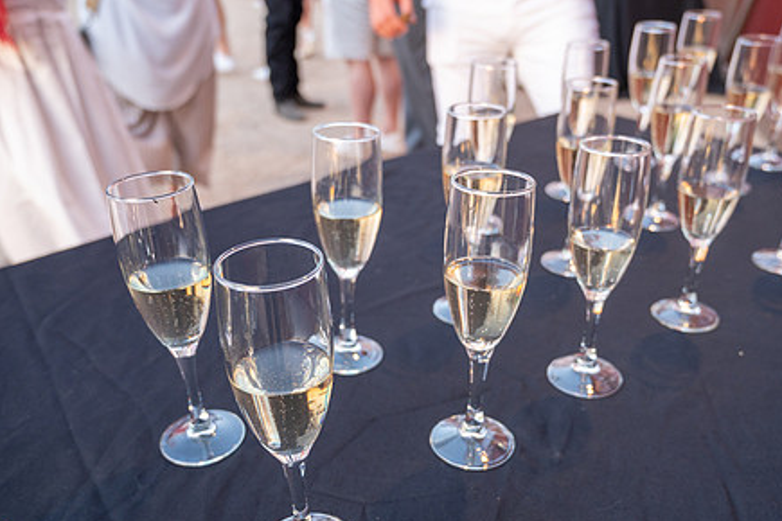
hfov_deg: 58.7
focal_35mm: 32
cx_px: 404
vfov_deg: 41.0
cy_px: 302
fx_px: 695
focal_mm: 24
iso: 800
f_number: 4
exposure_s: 1/80
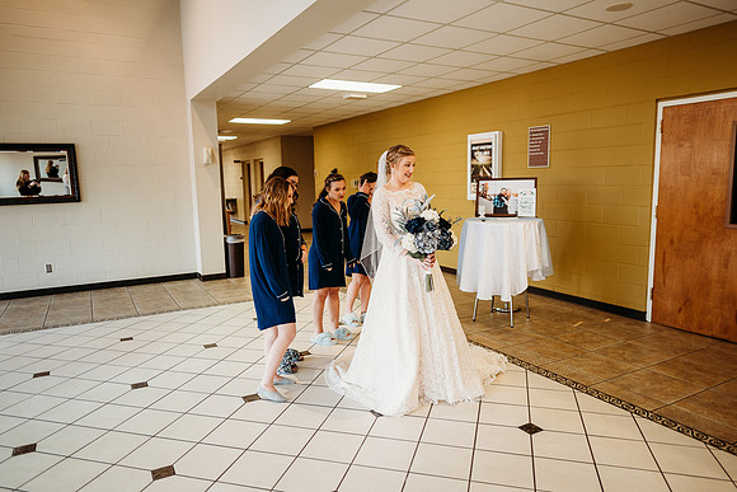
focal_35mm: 24
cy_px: 246
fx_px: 491
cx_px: 368
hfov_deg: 73.7
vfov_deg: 53.2
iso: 400
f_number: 1.8
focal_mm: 24
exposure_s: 1/160
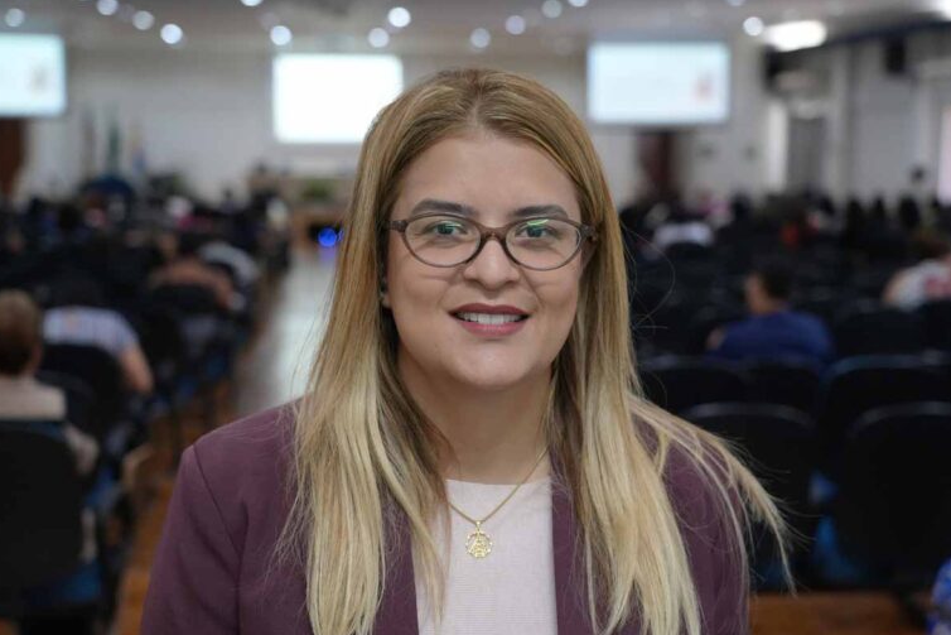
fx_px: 1453
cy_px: 322
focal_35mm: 55
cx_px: 476
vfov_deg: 24.6
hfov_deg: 36.2
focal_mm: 54
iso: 5000
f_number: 4
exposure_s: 1/160
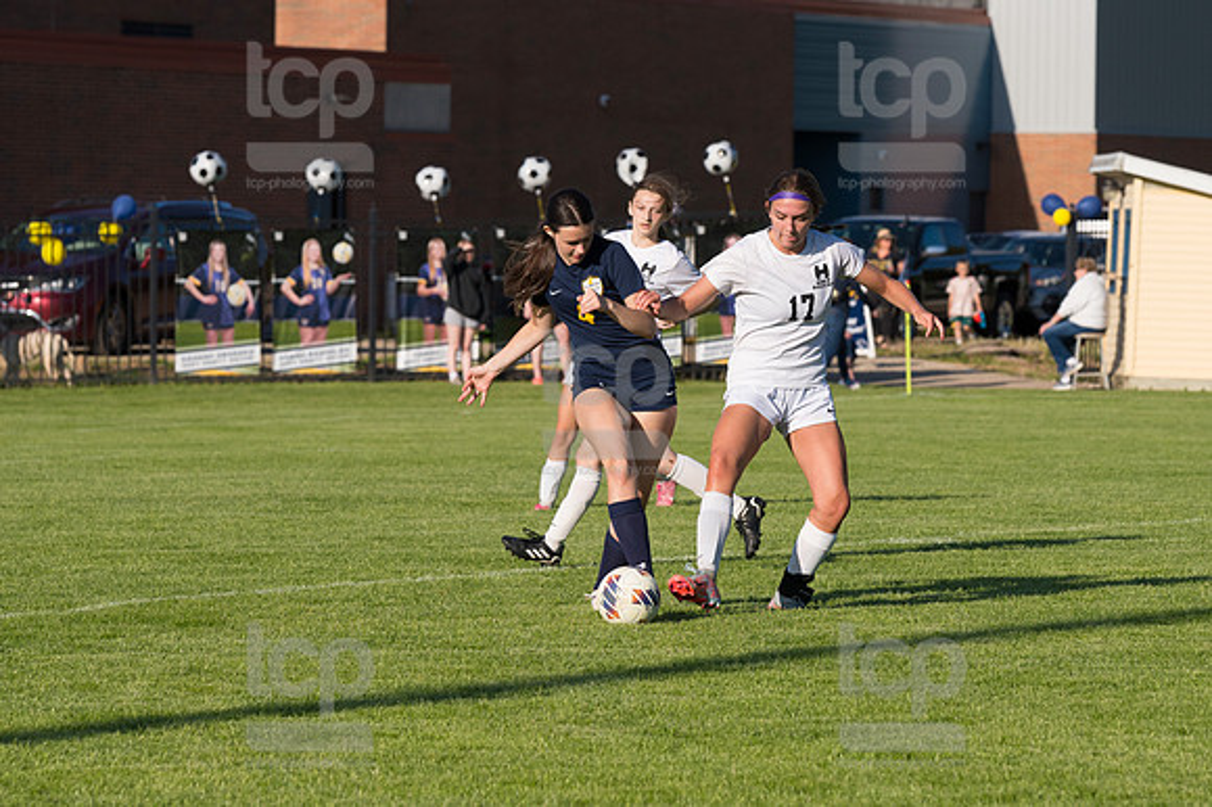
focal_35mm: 217
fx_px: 7301
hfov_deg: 9.5
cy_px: 404
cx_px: 606
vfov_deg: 6.3
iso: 250
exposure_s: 1/1600
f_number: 5.6
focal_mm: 145
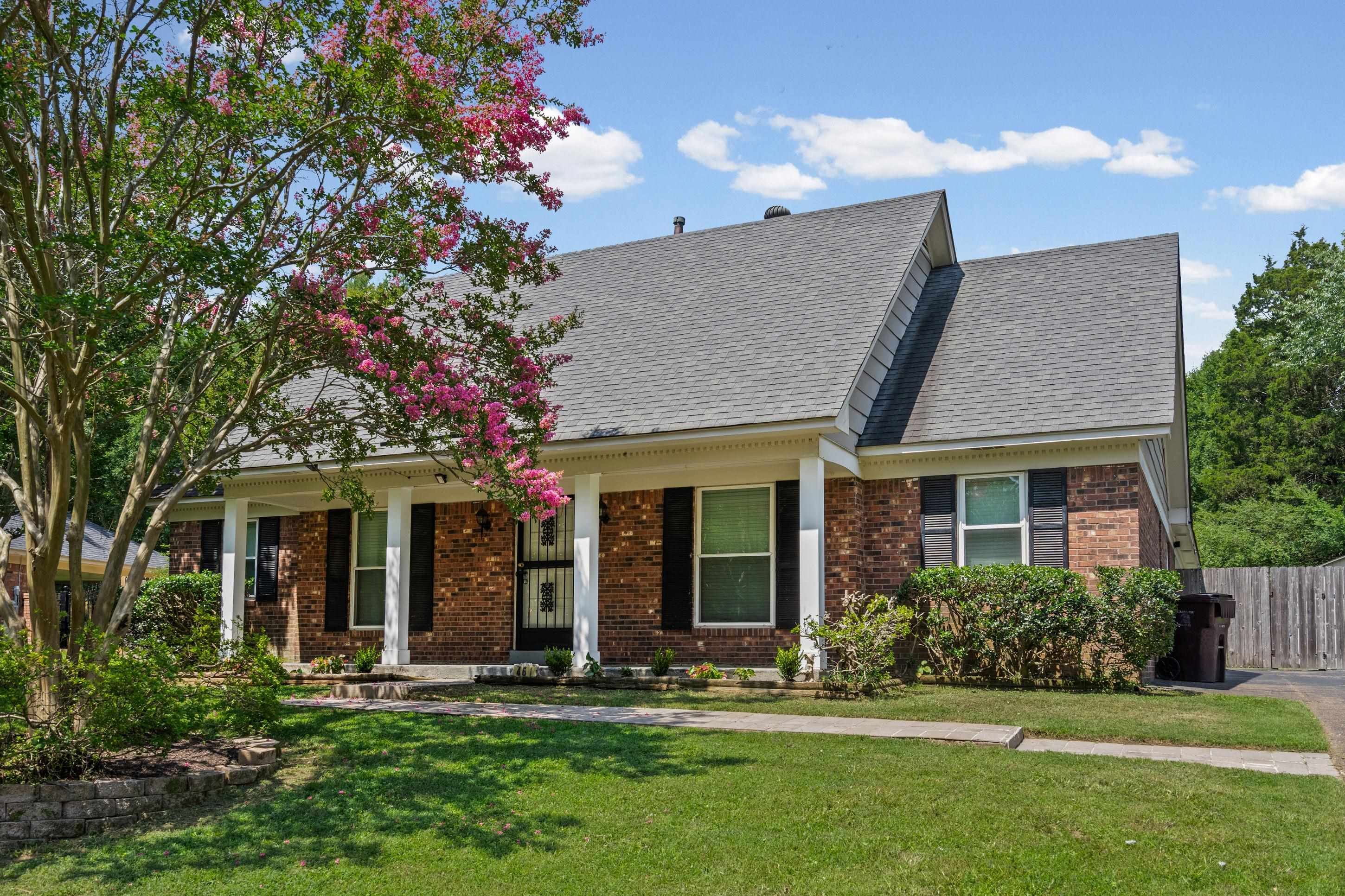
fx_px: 1083
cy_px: 448
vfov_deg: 45.0
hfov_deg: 63.7
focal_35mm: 29
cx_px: 672
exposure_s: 1/350
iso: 800
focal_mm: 29
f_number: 9.5
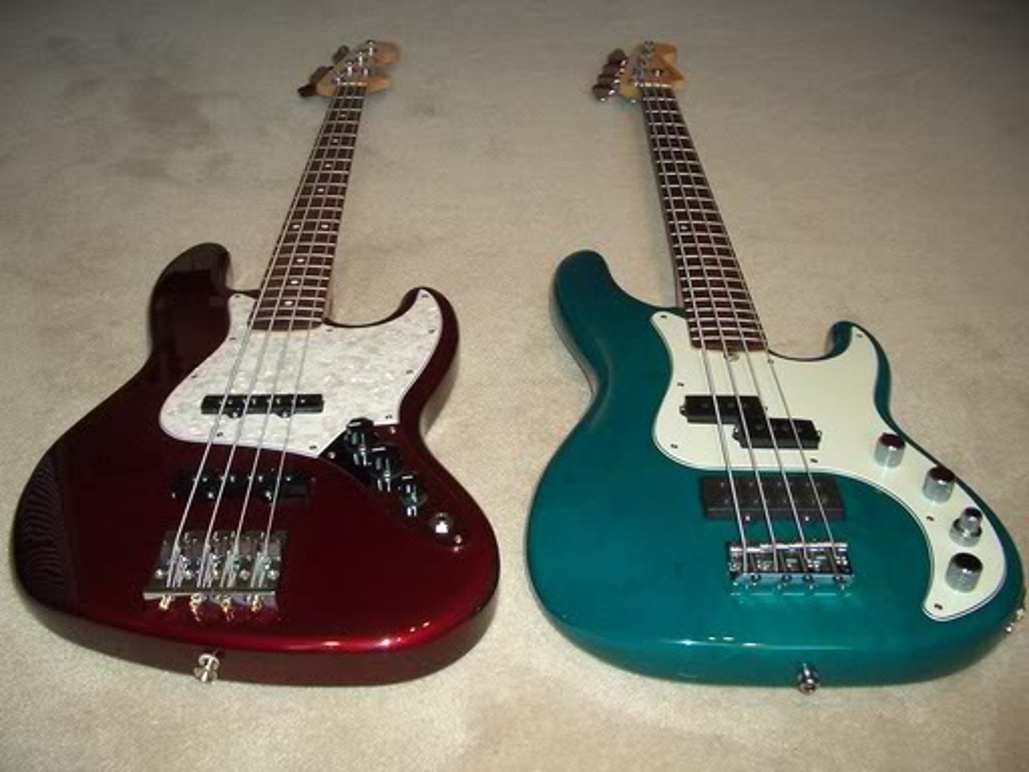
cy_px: 386
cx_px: 514
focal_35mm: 35
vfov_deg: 40.7
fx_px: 1040
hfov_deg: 52.6
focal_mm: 5.8
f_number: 2.6
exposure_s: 1/60
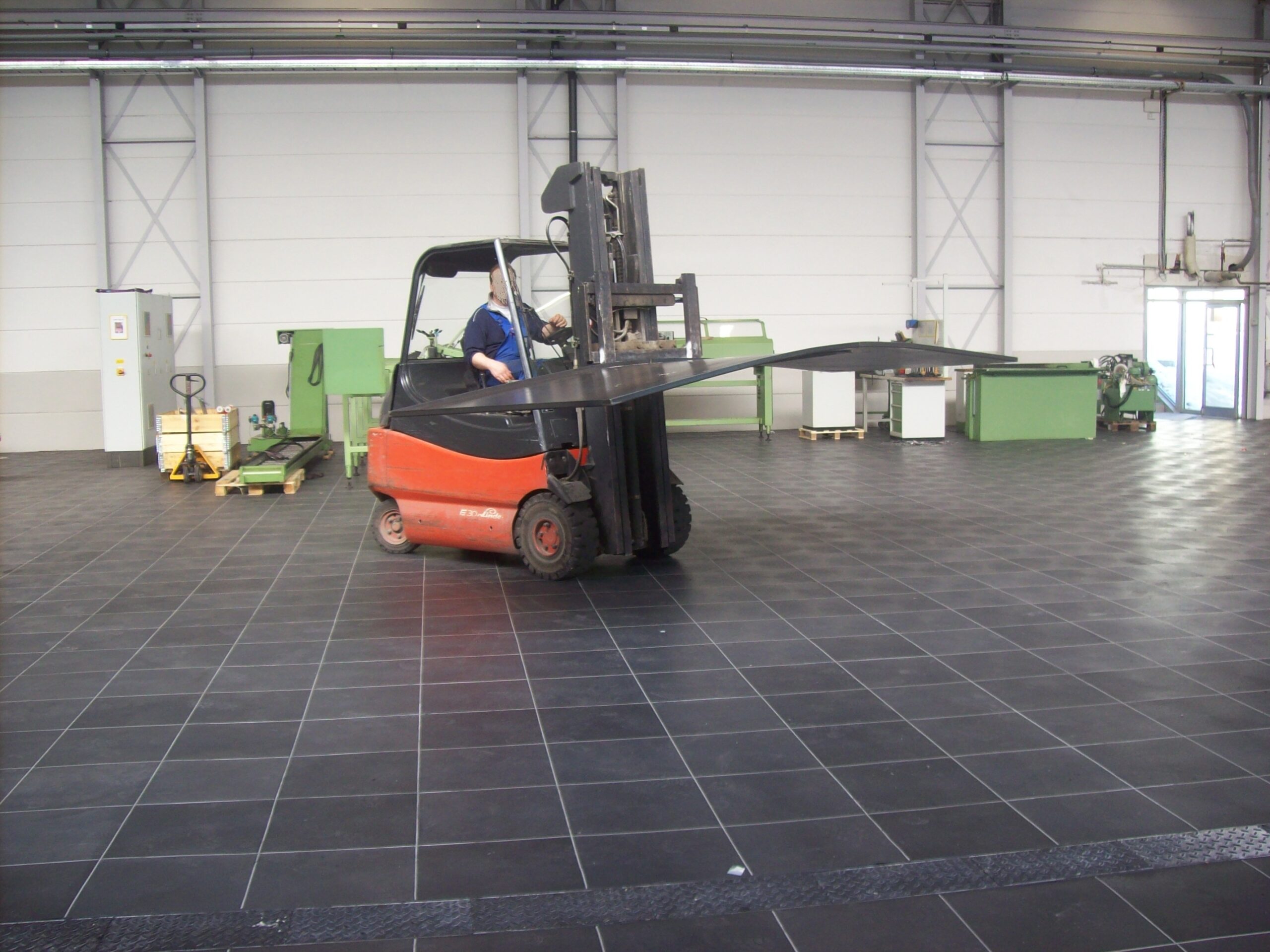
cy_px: 476
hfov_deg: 51.4
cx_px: 635
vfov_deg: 39.6
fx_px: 1320
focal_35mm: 36
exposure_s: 1/64.2
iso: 80
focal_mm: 6
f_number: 2.7
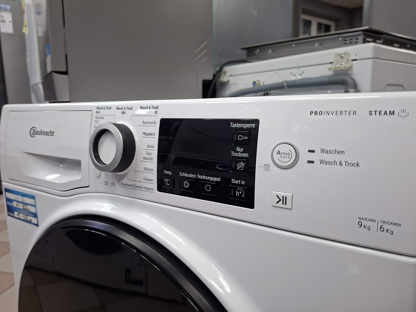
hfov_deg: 73.9
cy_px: 156
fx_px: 276
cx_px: 208
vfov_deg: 58.9
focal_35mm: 23
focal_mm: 5.54
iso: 160
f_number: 1.8
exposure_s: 1/50
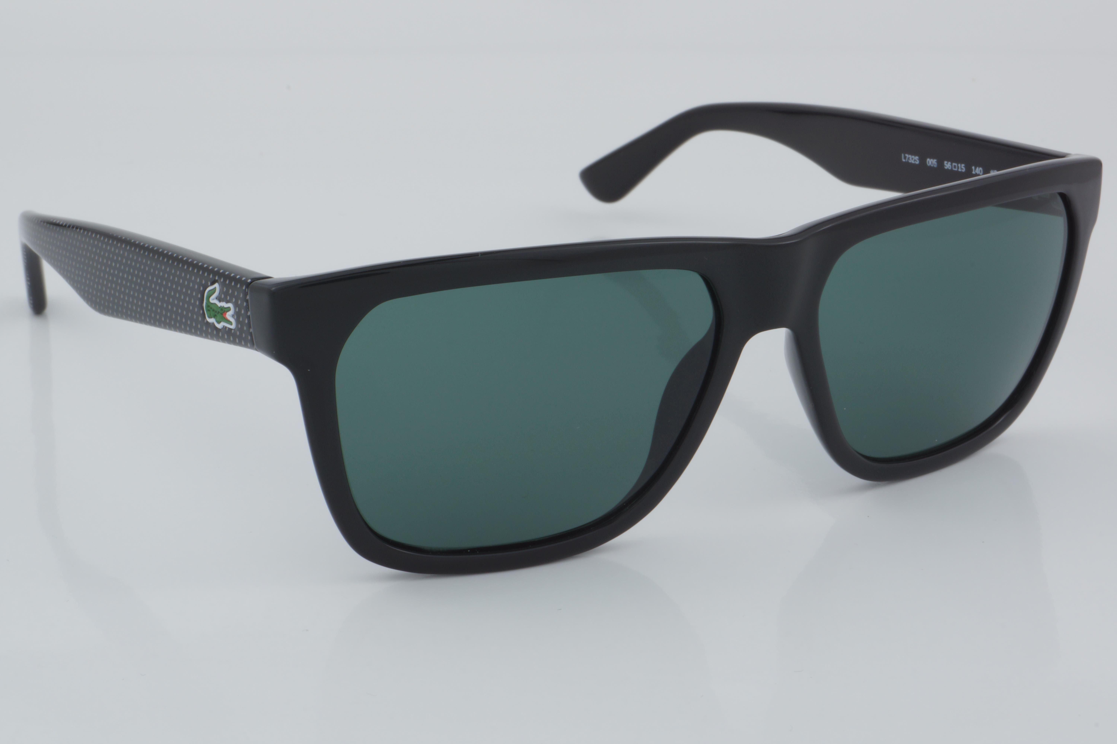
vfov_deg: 18.2
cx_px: 558
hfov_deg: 27.0
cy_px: 372
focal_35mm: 75
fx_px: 2327
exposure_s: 1/4
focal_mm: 50
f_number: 32
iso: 100
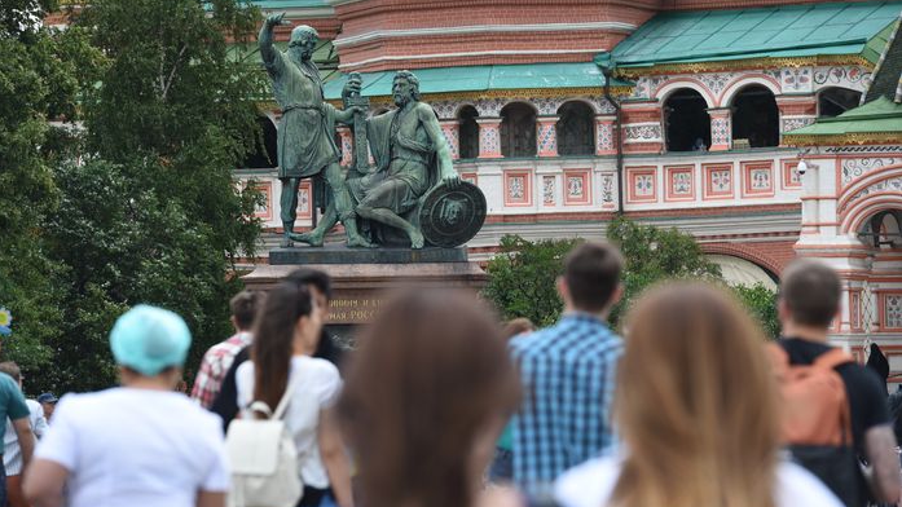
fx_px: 4903
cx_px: 450
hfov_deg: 10.5
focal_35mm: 205
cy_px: 239
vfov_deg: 5.9
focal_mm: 195
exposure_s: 1/1000
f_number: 6.3
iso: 500
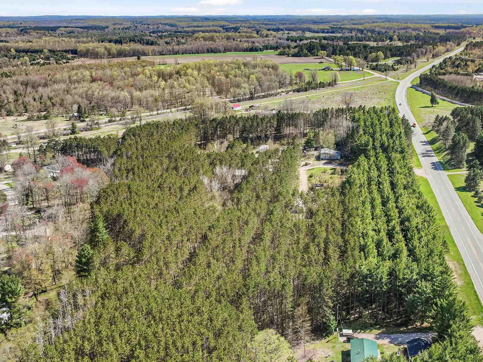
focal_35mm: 42
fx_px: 586
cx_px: 264
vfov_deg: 34.3
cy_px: 206
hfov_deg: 44.8
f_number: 2.8
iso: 200
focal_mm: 12.29
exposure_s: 1/640
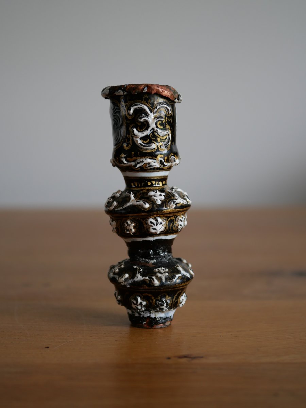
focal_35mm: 60
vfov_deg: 32.2
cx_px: 153
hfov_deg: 24.4
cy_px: 204
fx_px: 707
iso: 250
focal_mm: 30
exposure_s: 1/60
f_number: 2.8
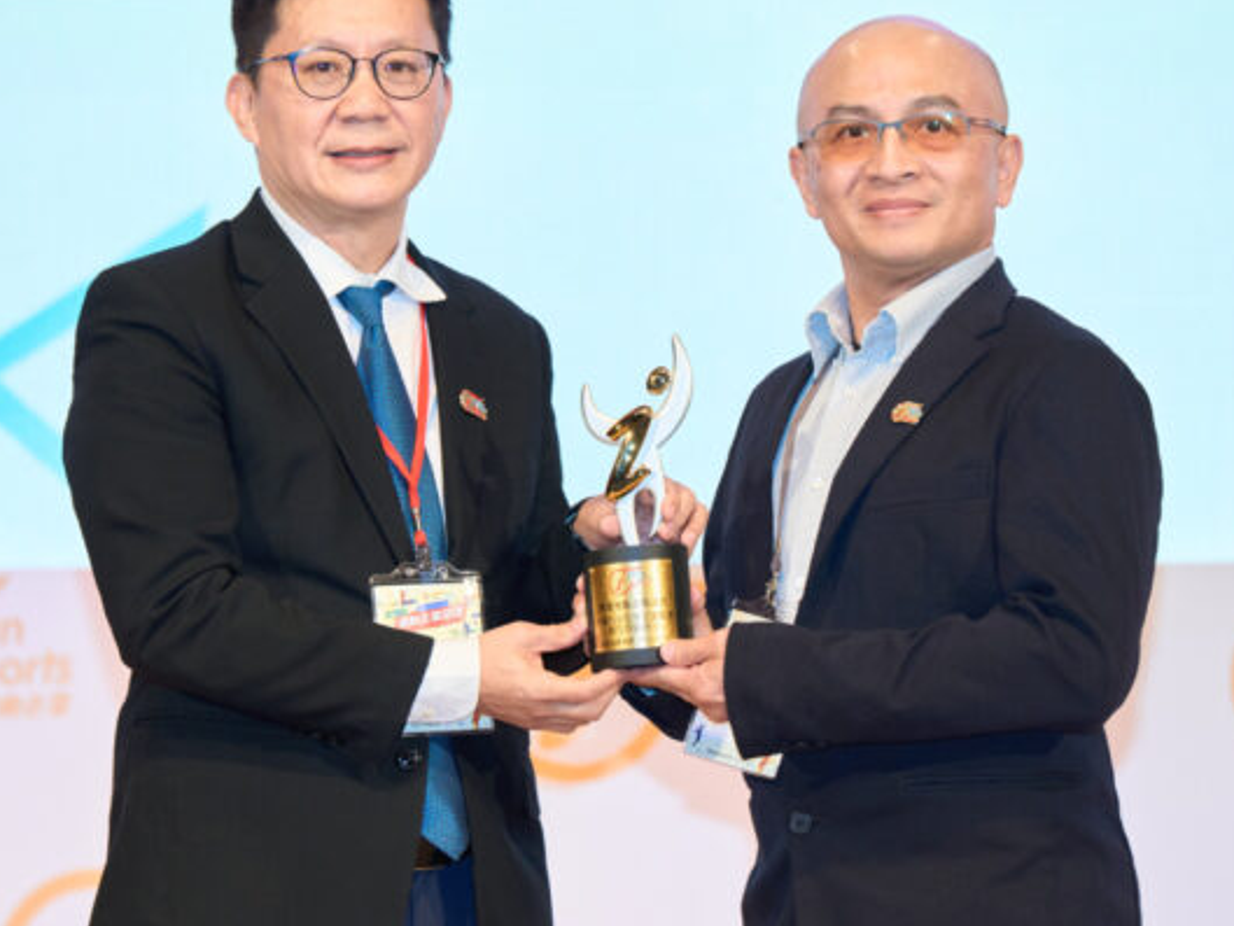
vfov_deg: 5.5
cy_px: 391
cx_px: 616
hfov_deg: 7.3
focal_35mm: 272
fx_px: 9699
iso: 800
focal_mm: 187
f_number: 4
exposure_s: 1/160
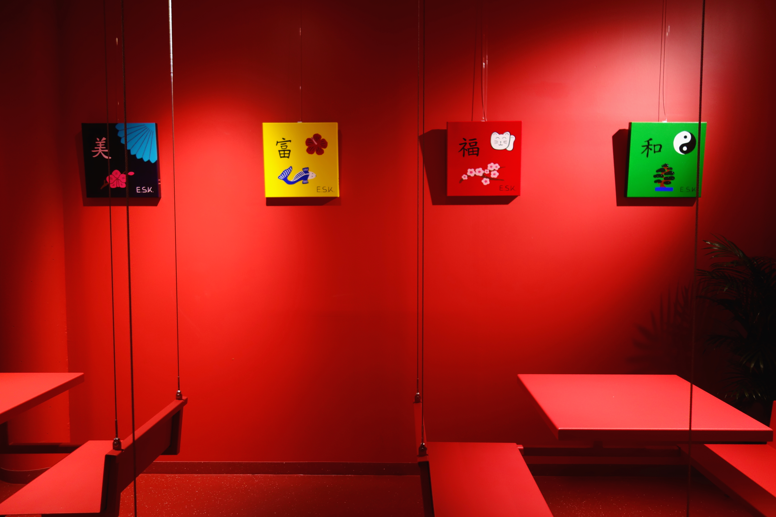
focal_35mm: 28
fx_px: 604
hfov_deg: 65.5
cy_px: 258
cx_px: 388
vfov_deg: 46.4
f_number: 1.8
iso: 320
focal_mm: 10.4
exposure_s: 1/250
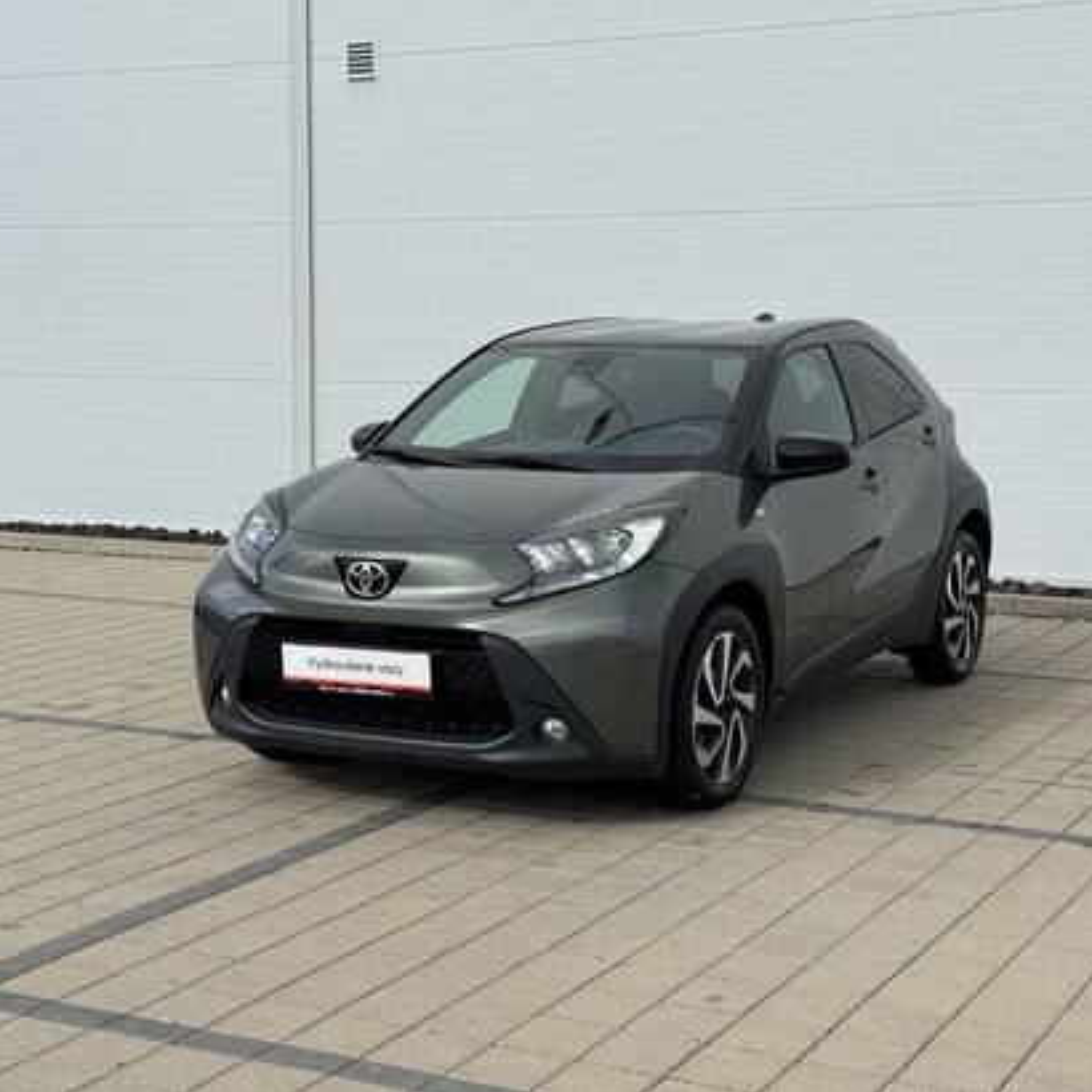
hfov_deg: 30.0
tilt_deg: -4.3
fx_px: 2034
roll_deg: -0.4
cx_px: 602
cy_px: 547
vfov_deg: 30.0
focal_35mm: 57
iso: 64
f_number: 1.78
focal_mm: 6.76
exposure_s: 1/3096
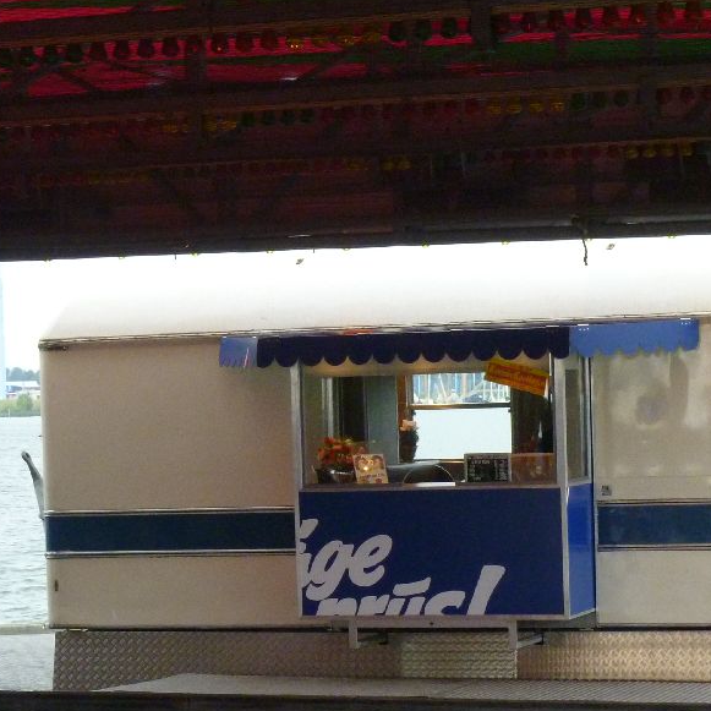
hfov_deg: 15.7
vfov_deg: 15.7
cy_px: 464
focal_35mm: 111
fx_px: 2579
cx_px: 432
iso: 400
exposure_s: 1/60
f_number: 4
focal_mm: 10.2
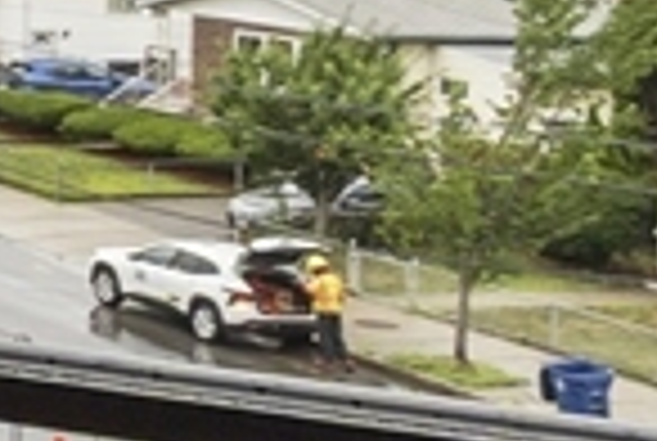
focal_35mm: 105
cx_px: -1062
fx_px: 1920
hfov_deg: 12.9
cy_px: -187
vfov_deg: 12.5
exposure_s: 1/100
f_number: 8
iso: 100
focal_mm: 10
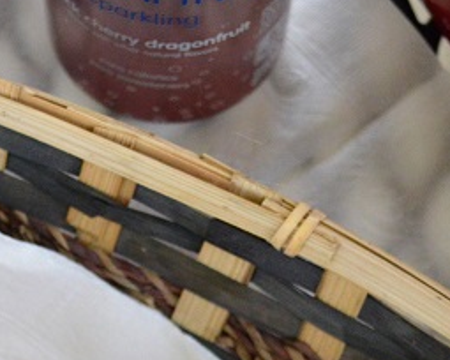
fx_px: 1718
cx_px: 212
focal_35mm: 129
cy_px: 427
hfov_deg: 14.9
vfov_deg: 11.7
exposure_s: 1/500
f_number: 4.2
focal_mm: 26
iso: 1400
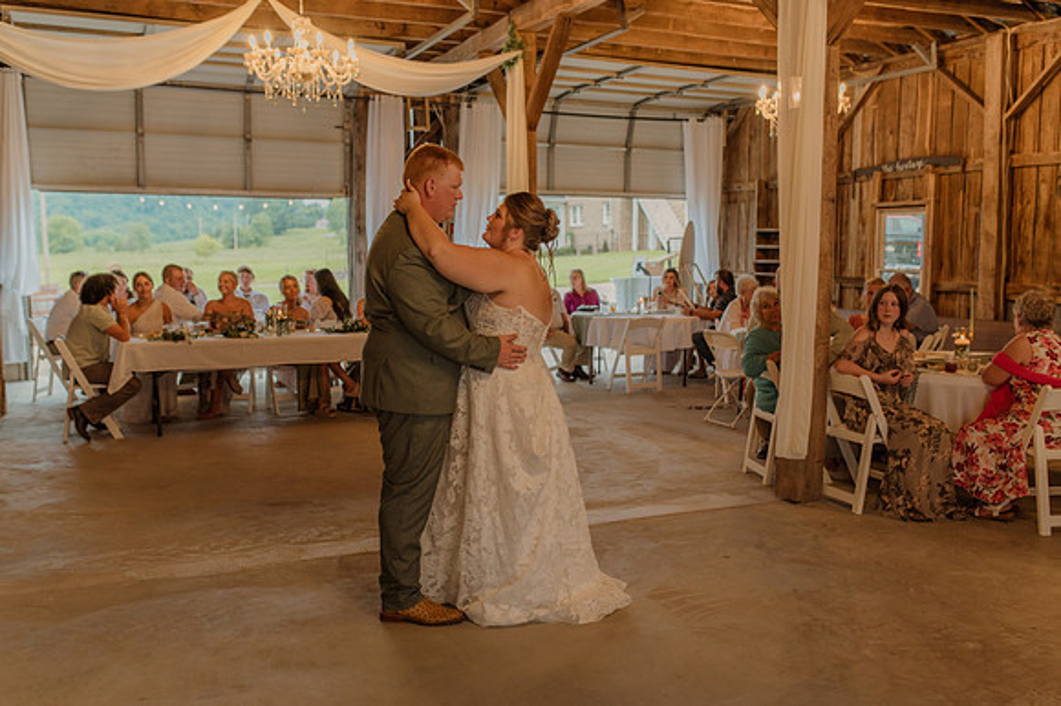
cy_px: 353
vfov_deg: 37.8
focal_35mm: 35
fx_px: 1031
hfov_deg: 54.5
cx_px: 530
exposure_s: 1/200
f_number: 2.5
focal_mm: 35
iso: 640
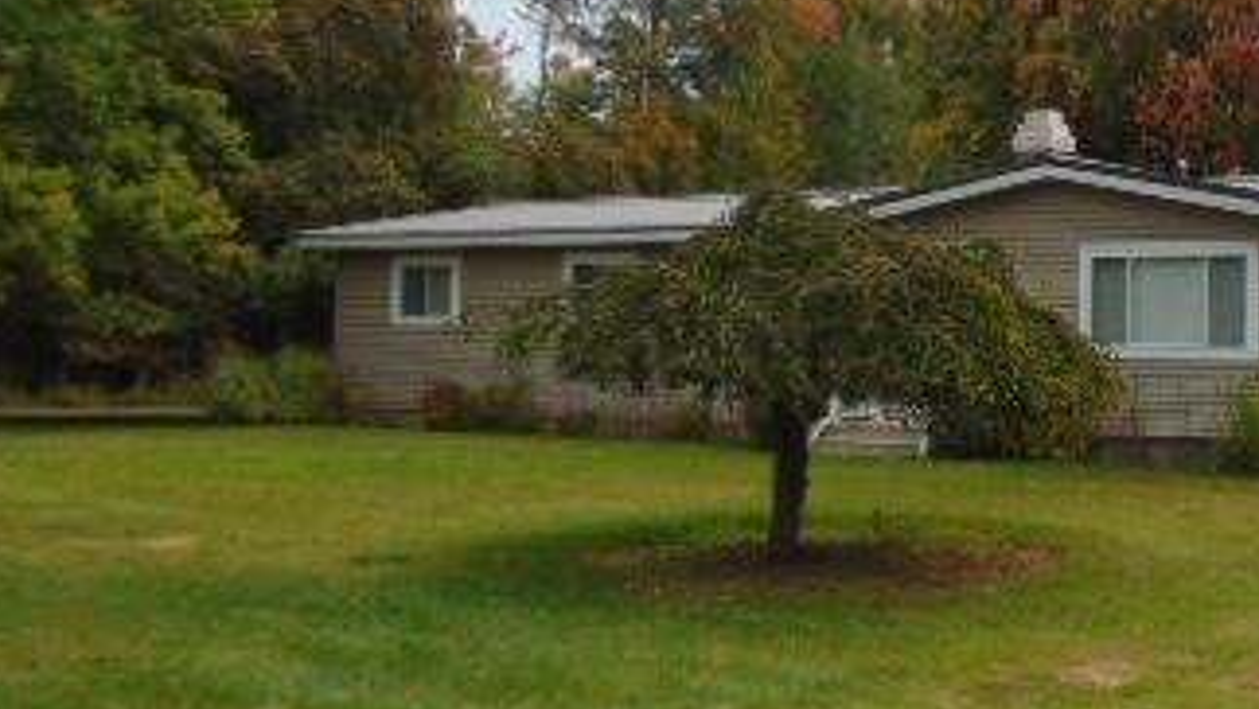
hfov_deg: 36.5
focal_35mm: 54
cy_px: 312
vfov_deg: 22.2
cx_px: 1091
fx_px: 1803
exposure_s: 1/1000
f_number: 3
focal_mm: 4.5
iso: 80
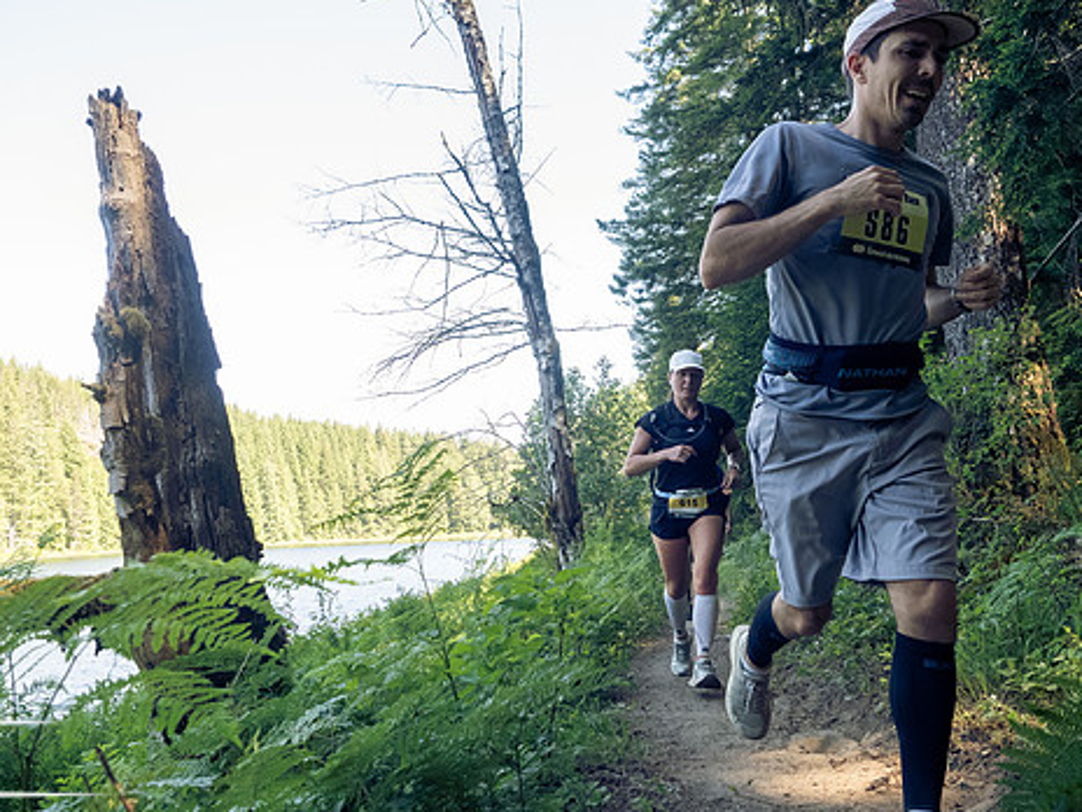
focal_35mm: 30
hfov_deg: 60.0
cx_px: 525
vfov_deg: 46.7
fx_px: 938
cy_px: 466
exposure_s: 1/1000
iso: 1600
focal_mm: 12
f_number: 3.2
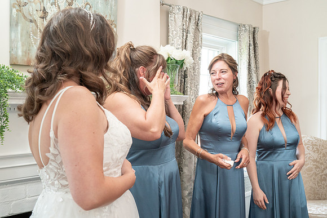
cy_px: 111
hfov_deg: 48.4
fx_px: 364
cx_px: 164
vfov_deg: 33.4
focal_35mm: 40
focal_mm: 35
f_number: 6.3
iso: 2000
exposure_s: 1/200
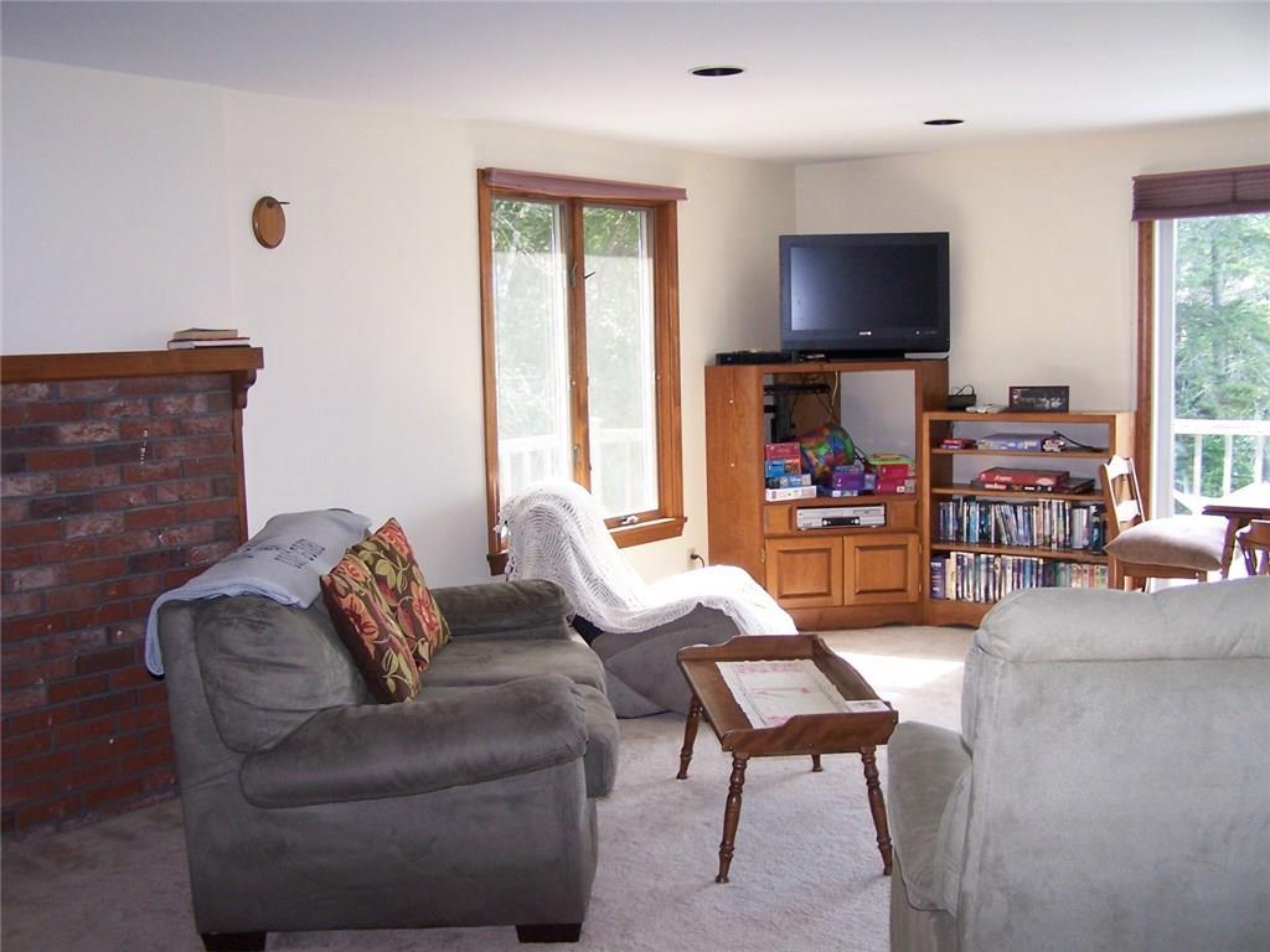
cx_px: 635
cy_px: 476
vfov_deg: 37.7
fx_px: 1394
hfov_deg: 49.0
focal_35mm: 38
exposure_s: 1/80
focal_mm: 6.3
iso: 140
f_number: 2.8
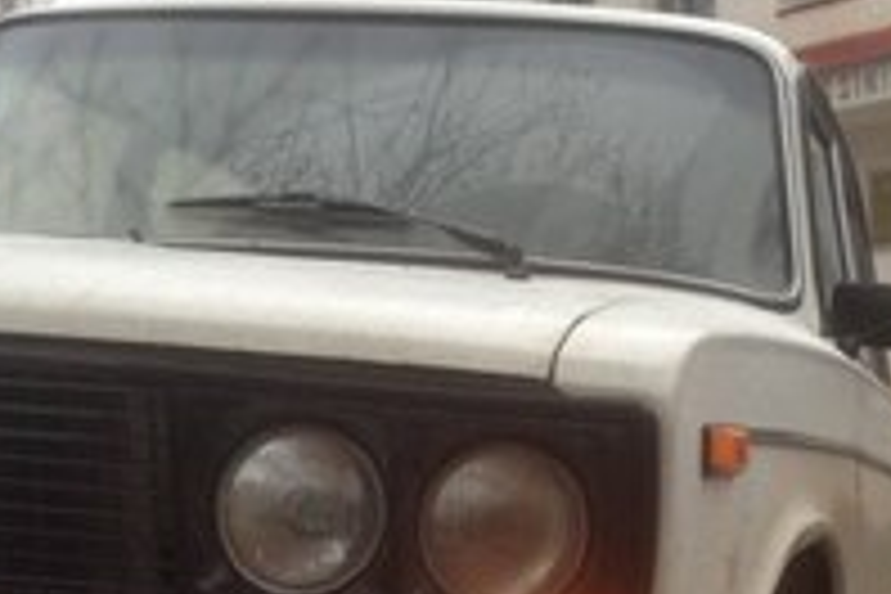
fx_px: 2128
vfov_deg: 15.4
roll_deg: -1.9
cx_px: 634
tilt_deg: -4.3
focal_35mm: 86
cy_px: 675
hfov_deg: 23.5
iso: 80
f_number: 2.4
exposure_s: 1/120
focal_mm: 4.12
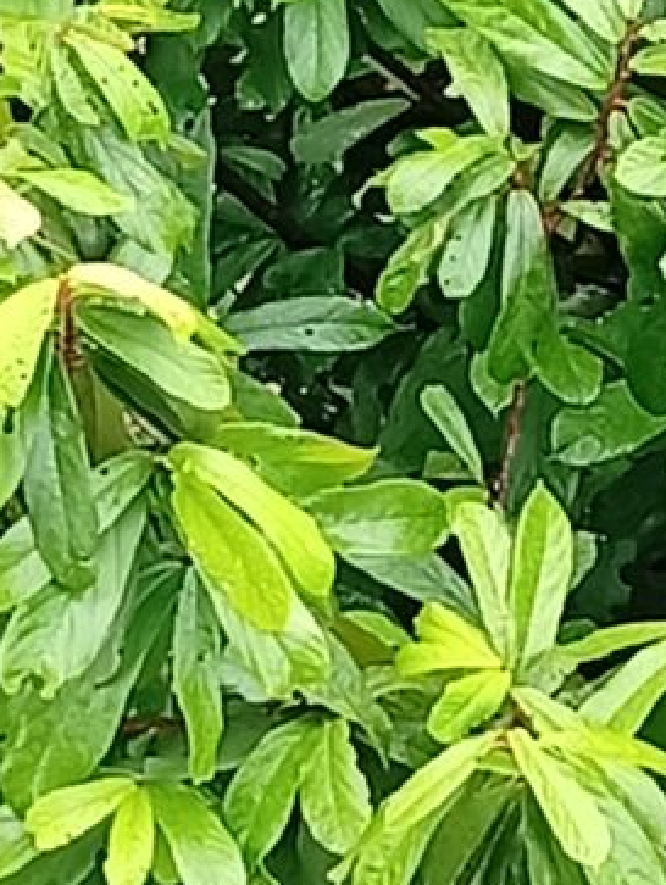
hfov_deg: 6.3
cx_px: 256
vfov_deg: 8.3
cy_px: 859
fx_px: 6069
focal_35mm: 237
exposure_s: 1/132
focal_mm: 3.84
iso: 51
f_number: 1.8
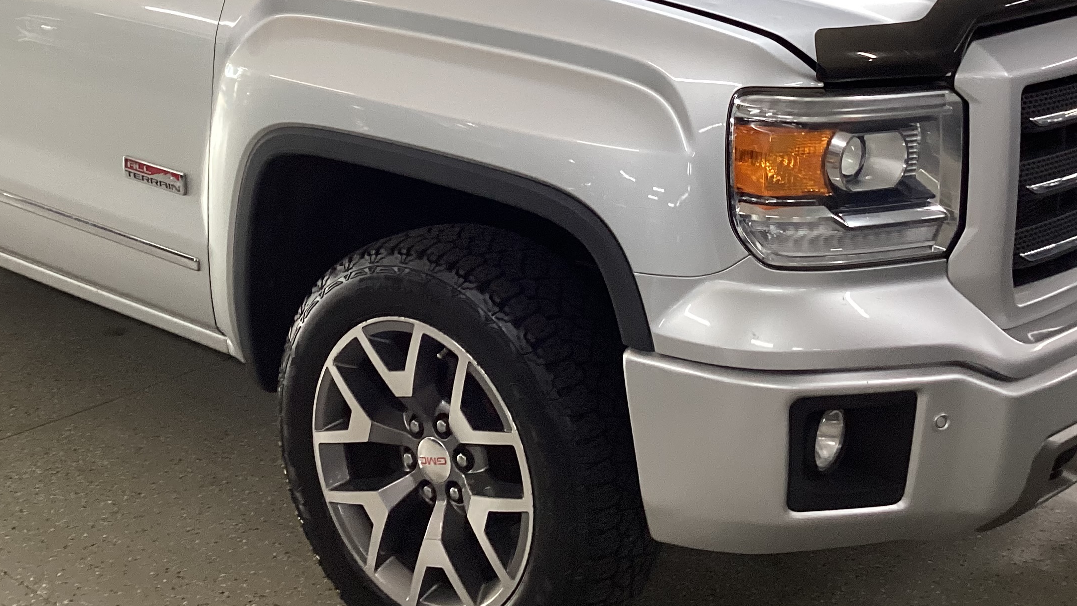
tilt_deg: -12.6
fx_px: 1456
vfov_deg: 22.9
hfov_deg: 40.6
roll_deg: +0.4
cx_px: 536
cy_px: 65
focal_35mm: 51
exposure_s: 1/60
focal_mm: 3.3
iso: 160
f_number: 2.4
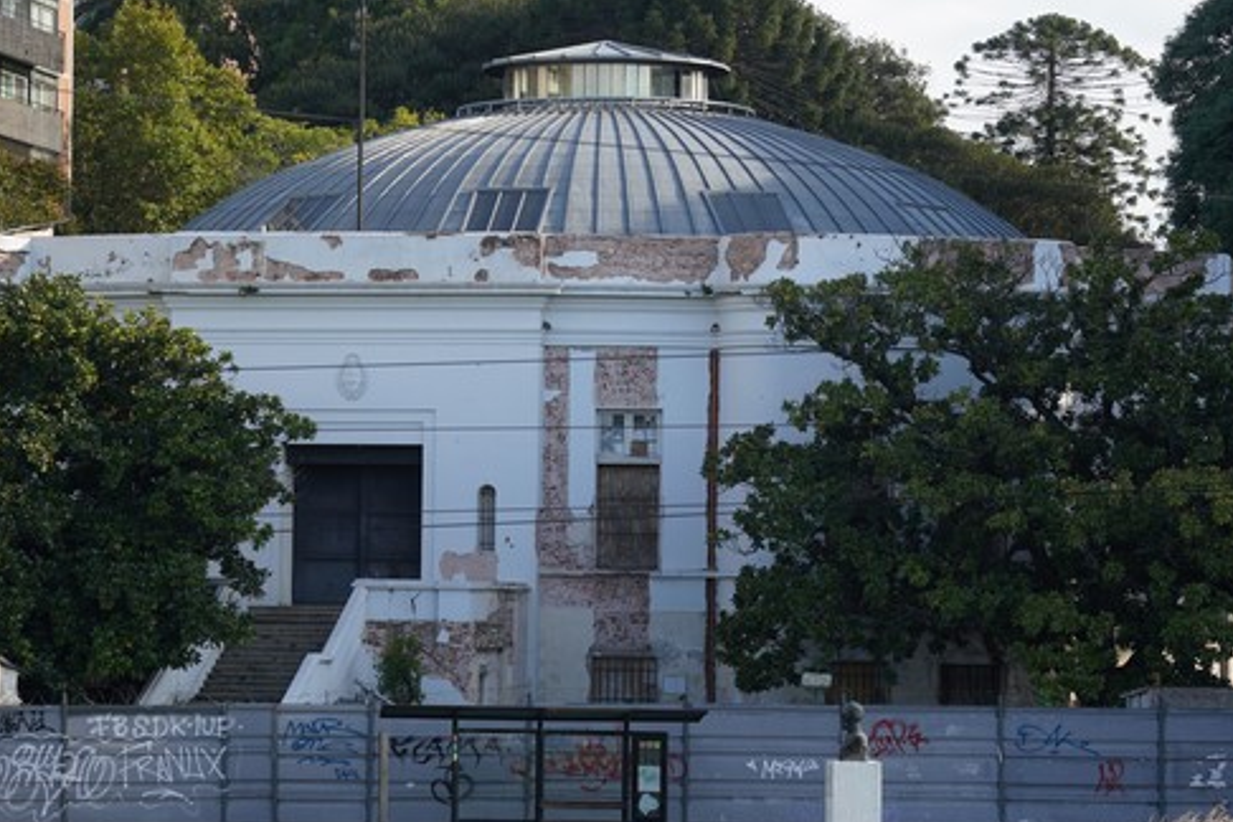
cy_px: 424
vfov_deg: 10.6
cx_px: 520
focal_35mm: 129
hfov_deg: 15.9
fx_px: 4418
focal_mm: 87
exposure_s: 1/200
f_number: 5
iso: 100
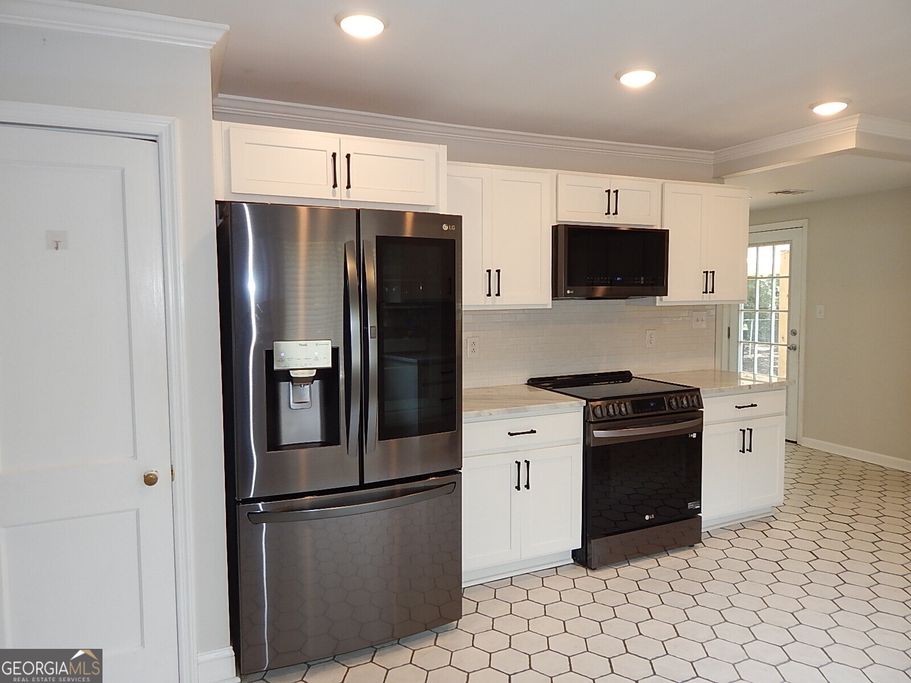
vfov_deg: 58.9
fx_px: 605
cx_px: 456
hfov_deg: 73.9
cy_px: 342
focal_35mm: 23
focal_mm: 4
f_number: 3
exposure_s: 1/30
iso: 125
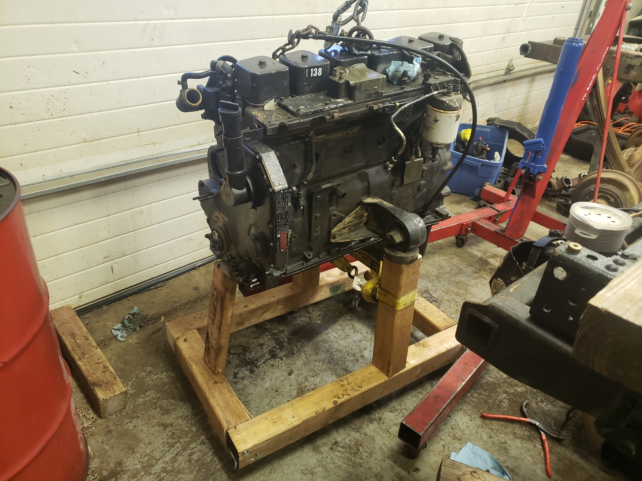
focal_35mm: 26
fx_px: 482
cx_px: 321
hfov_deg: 67.3
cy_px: 240
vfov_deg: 53.1
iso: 250
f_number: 1.5
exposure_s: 1/15
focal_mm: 4.3
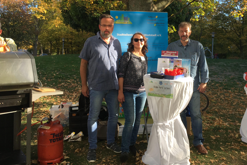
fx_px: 240
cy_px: 62
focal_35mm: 35
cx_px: 140
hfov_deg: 54.3
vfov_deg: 37.6
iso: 25
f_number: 2.2
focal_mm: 4.15
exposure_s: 1/353
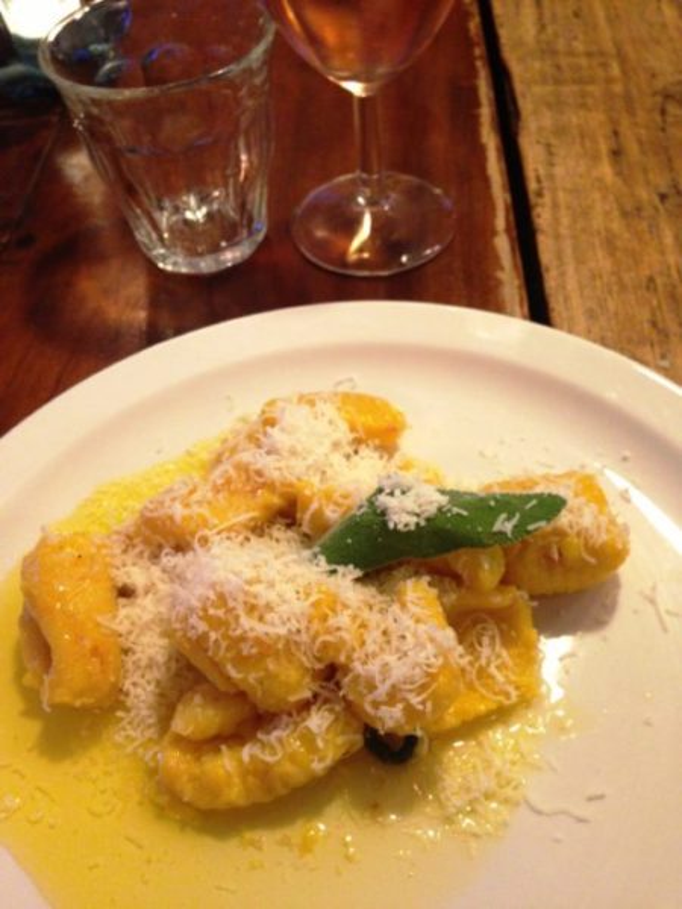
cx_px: 341
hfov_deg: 42.9
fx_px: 867
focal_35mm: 33
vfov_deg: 55.4
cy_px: 454
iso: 250
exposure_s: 1/20
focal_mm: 4.13
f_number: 2.4
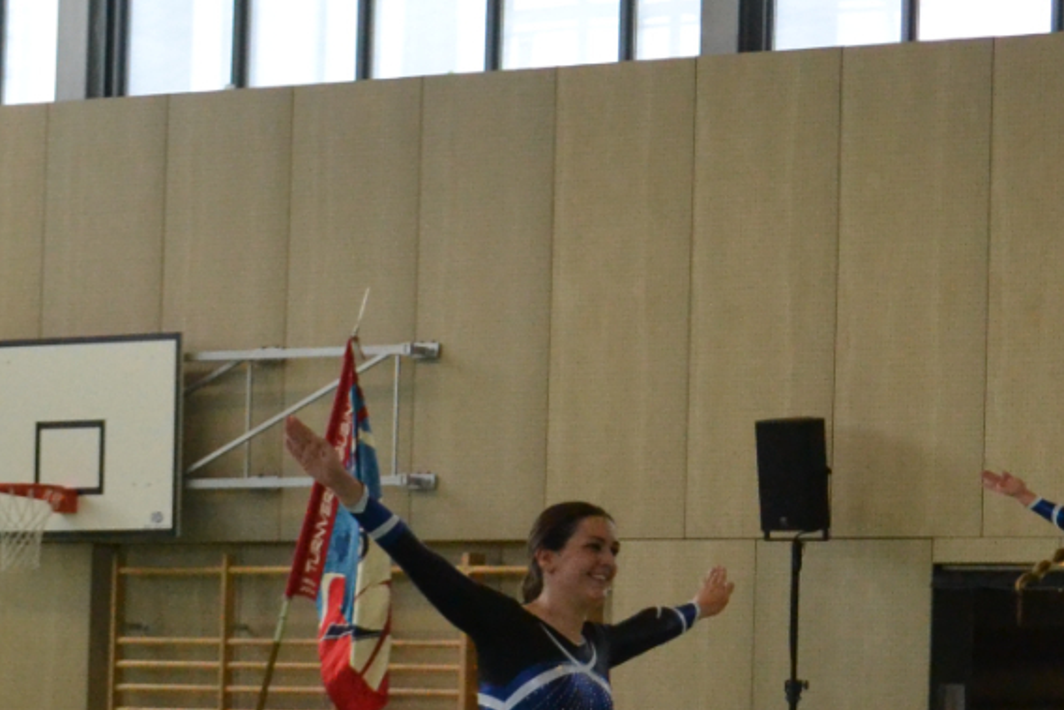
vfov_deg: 7.9
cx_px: 1027
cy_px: 533
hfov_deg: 11.8
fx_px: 5114
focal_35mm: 173
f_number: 4.8
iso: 1600
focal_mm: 32
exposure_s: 1/500
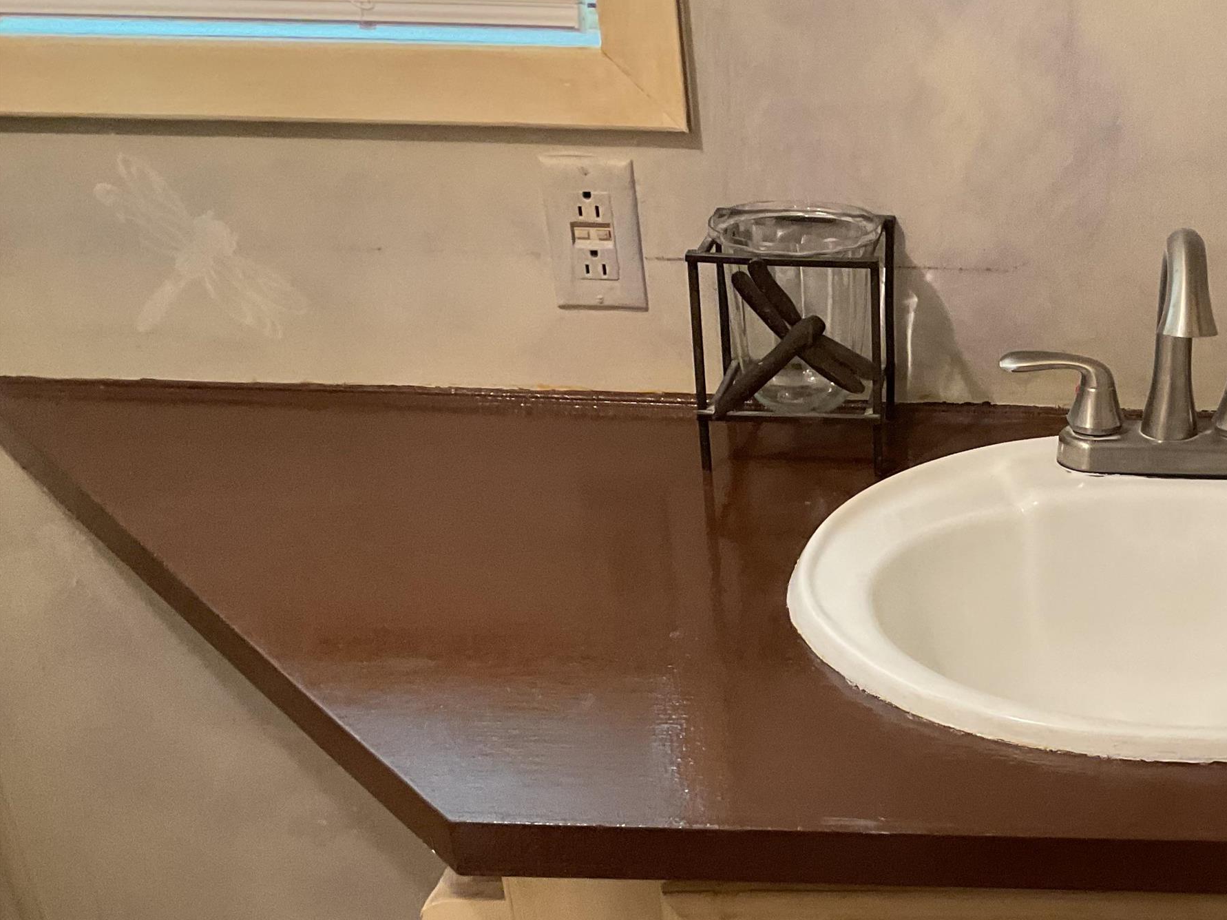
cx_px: 1056
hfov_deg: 36.3
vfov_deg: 28.9
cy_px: 623
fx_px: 1772
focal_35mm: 50
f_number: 1.8
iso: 200
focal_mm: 3
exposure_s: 1/60
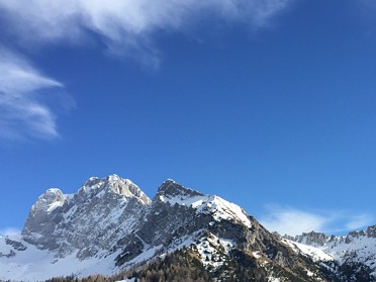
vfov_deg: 27.8
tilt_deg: +14.4
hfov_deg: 35.5
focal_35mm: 52
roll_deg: +0.8
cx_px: 305
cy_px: 195
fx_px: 565
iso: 32
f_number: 2.2
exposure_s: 1/1647
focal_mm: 4.15
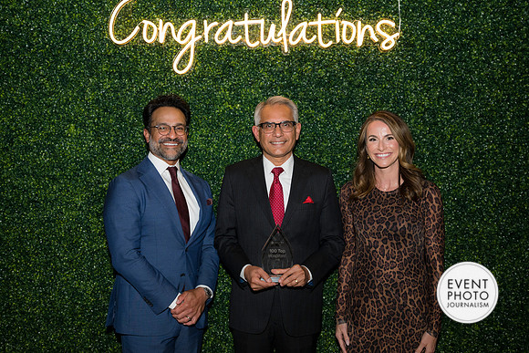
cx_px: 264
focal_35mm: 40
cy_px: 176
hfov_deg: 48.4
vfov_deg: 33.4
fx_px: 588
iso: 800
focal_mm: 40
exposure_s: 1/160
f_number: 5
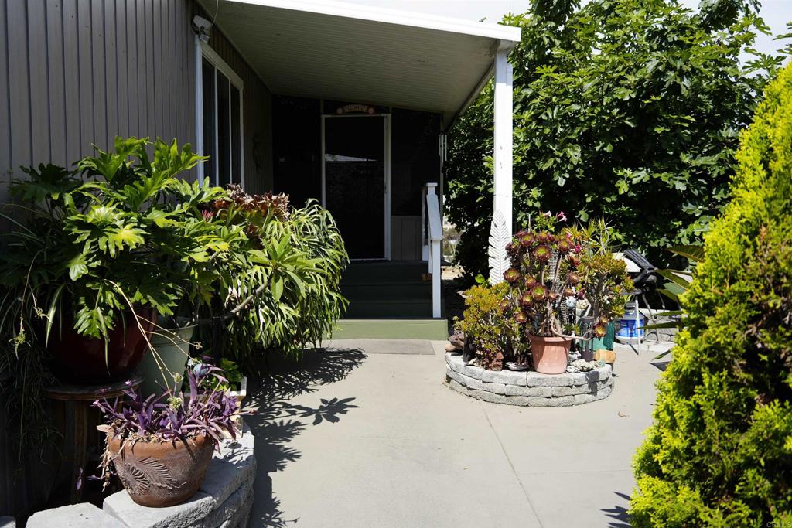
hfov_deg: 65.5
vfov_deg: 46.4
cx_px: 396
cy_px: 264
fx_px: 616
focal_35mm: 28
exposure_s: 1/400
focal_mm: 28
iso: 100
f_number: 5
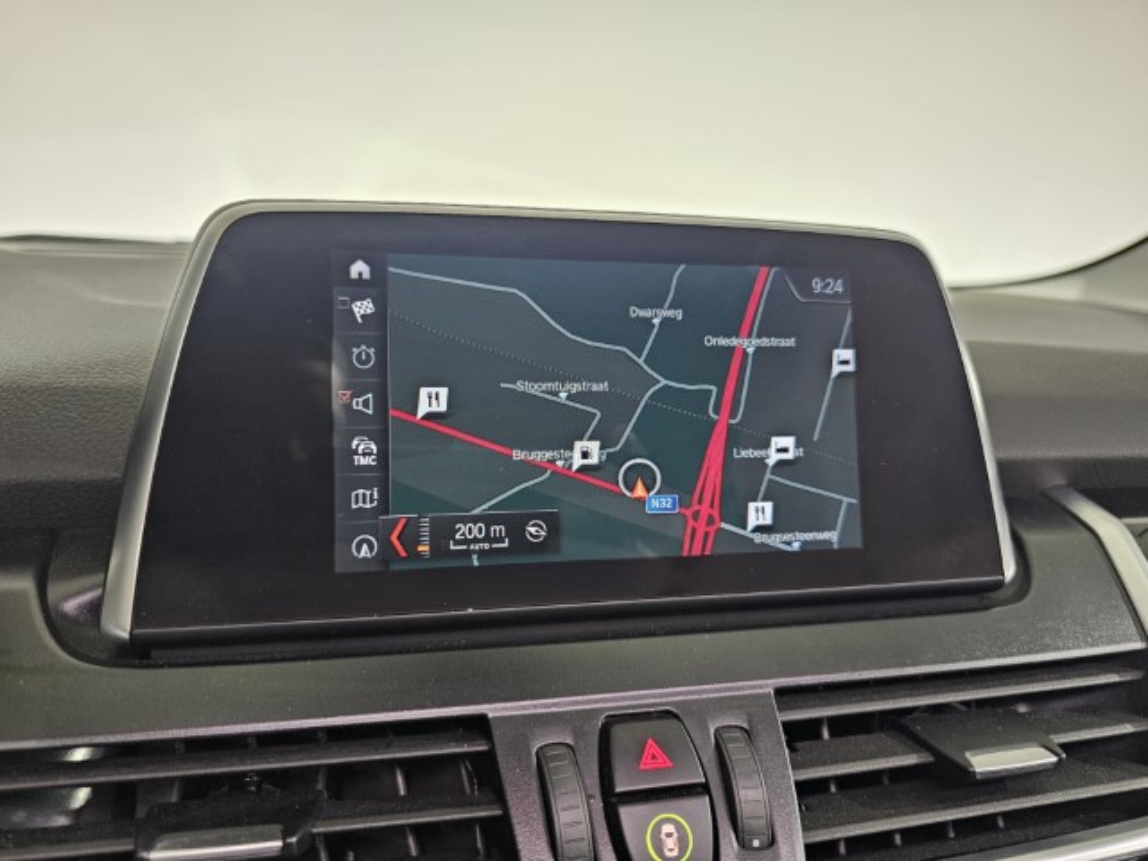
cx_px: 574
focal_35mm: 23
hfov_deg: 73.9
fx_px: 763
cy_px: 430
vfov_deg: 58.9
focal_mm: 6.3
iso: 500
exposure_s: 1/31
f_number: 1.7
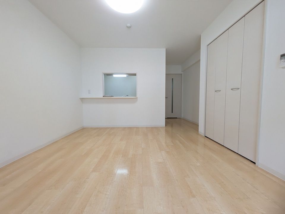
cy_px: 107
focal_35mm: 14
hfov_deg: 102.1
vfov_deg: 85.7
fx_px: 115
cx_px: 142
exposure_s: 1/120
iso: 211
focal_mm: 1.83
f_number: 2.2
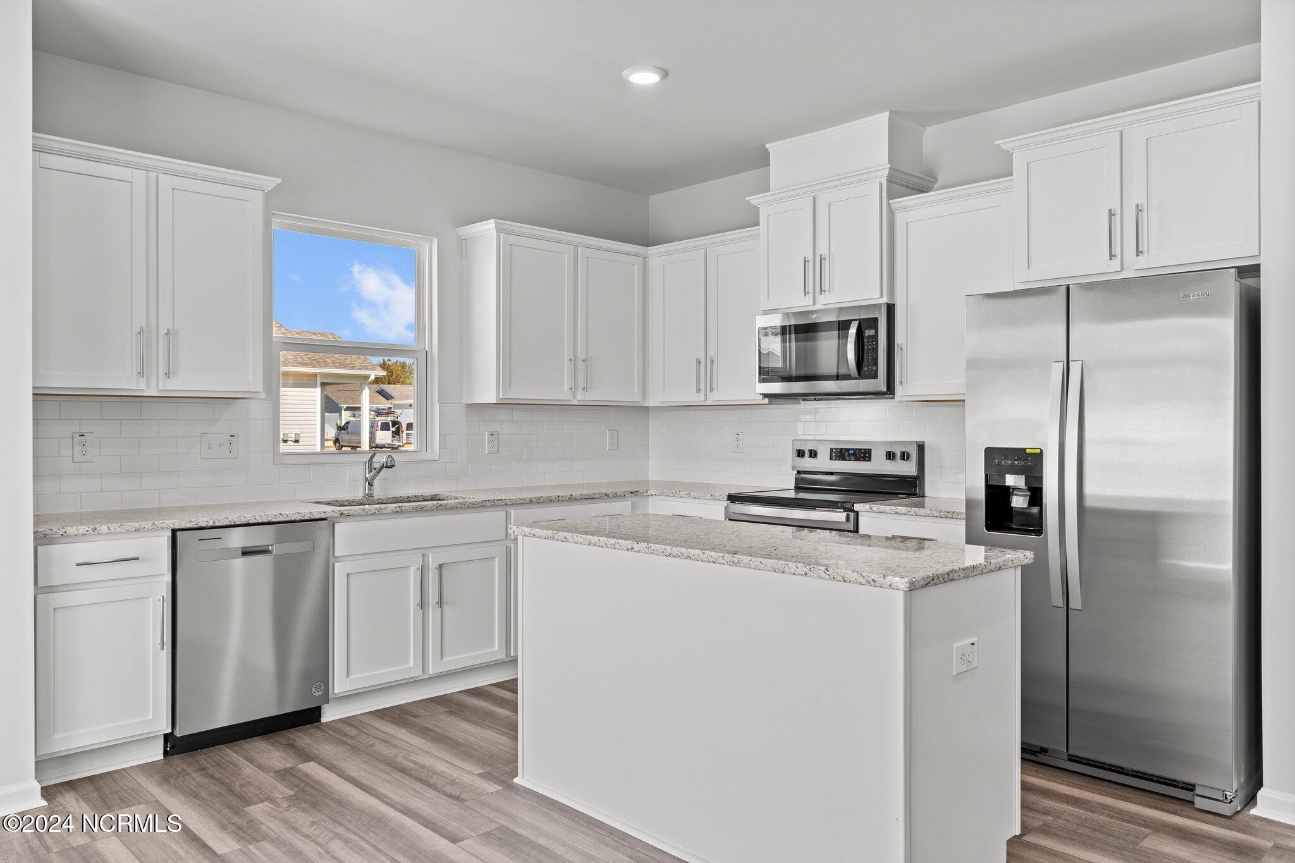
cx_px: 648
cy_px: 432
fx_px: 899
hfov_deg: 71.5
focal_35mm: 25
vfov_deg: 51.3
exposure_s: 1/10
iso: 100
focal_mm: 25
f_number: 10
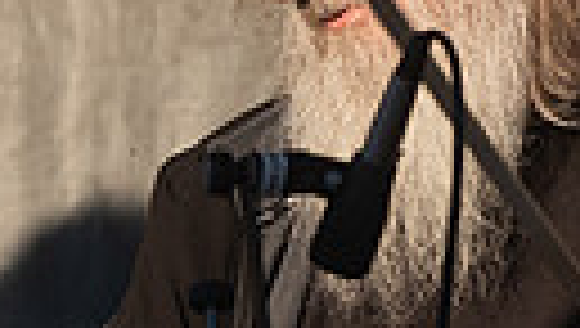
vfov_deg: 1.8
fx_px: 10180
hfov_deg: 3.3
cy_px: 81
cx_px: -237
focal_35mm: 661
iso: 125
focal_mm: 110
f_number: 6.3
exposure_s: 1/250
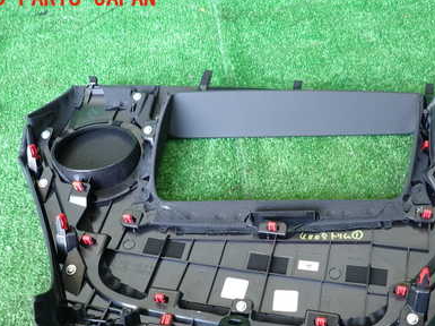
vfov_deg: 36.0
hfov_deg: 47.1
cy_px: 239
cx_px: 289
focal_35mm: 39
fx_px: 490
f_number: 2
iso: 200
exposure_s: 1/30
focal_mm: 4.5
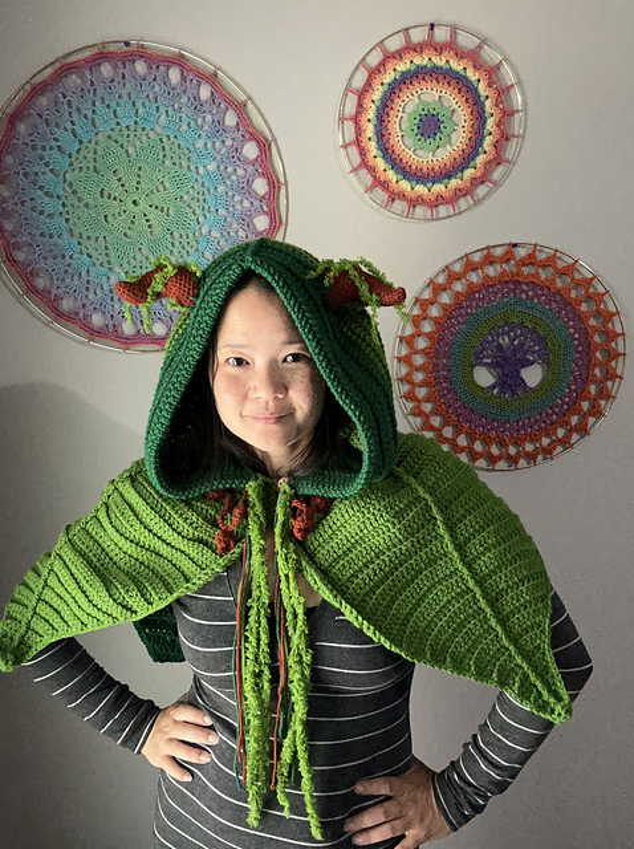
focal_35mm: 30
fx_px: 735
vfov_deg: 60.0
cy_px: 424
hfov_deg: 46.7
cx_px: 317
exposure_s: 1/30
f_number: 1.9
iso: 320
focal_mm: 2.69
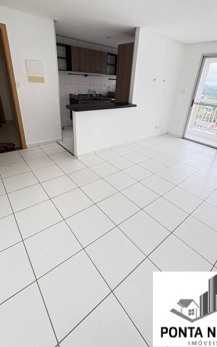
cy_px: 152
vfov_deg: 93.9
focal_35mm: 17
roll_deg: -3.7
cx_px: 112
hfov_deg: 68.0
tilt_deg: -24.0
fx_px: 161
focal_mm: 2.22
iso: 125
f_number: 2.2
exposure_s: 1/99
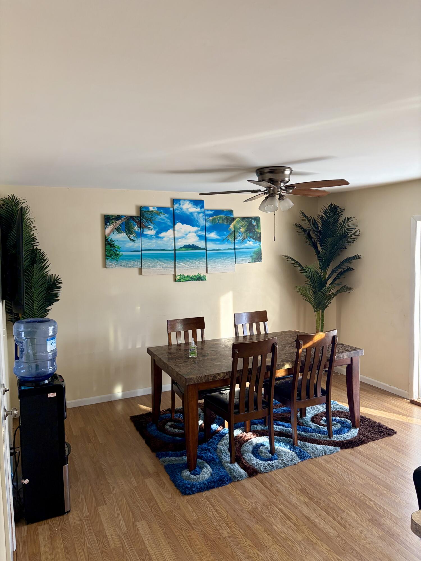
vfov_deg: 67.3
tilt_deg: -4.0
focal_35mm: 26
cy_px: 280
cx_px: 210
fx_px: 422
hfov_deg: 53.1
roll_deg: +1.6
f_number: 1.6
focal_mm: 5.96
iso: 125
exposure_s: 1/60
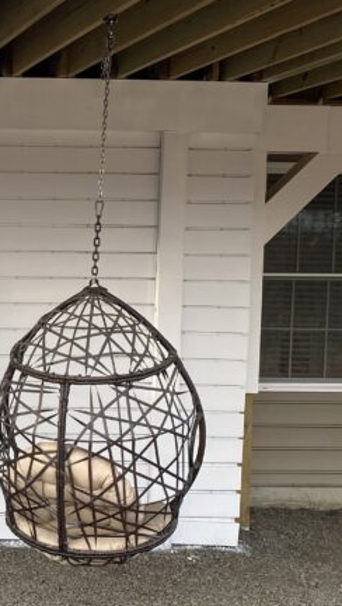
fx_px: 1079
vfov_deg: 31.3
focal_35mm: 67
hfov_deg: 15.7
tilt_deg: -3.6
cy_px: 360
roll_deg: -1.2
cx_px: -251
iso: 40
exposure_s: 1/122
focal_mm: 4.25
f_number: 1.8
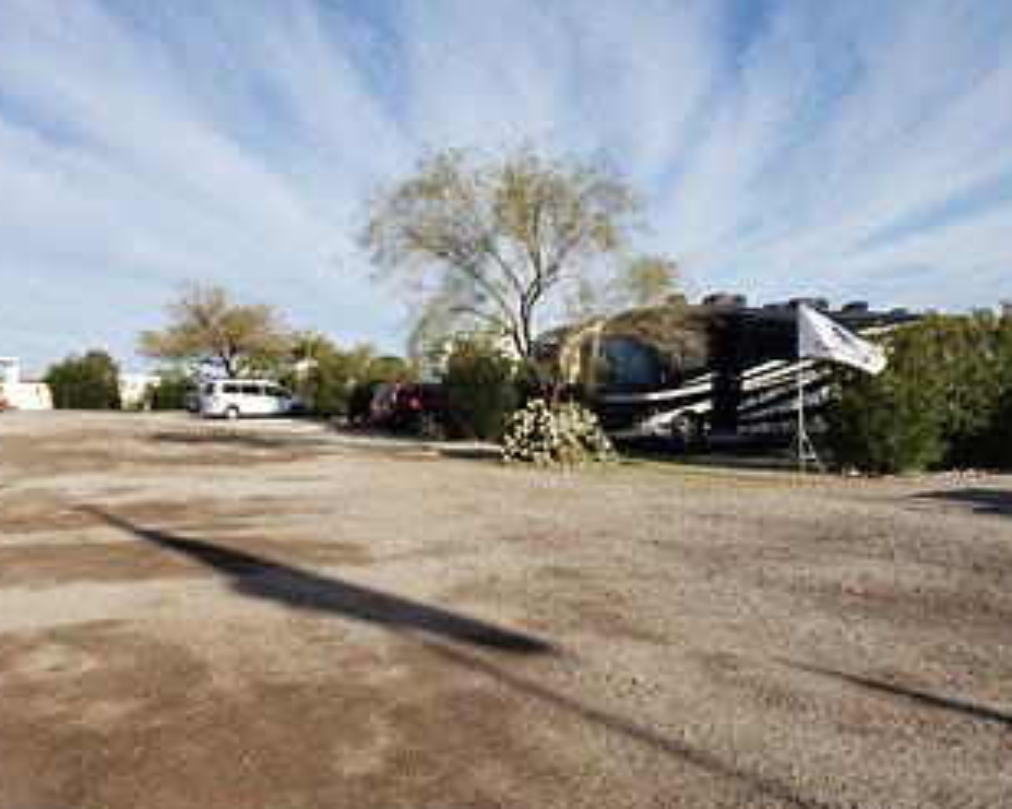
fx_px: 838
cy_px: 409
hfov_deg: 62.2
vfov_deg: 51.5
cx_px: 509
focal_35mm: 28
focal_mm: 4.3
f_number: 2.4
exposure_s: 1/1370
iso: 50
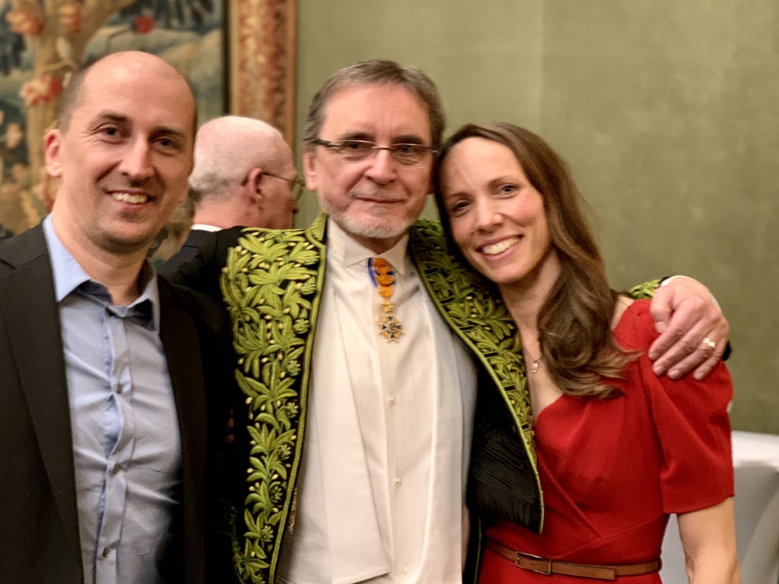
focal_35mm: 53
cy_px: 292
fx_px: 1193
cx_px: 384
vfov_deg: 27.5
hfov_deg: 36.2
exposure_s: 1/33
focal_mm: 6
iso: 400
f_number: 2.4
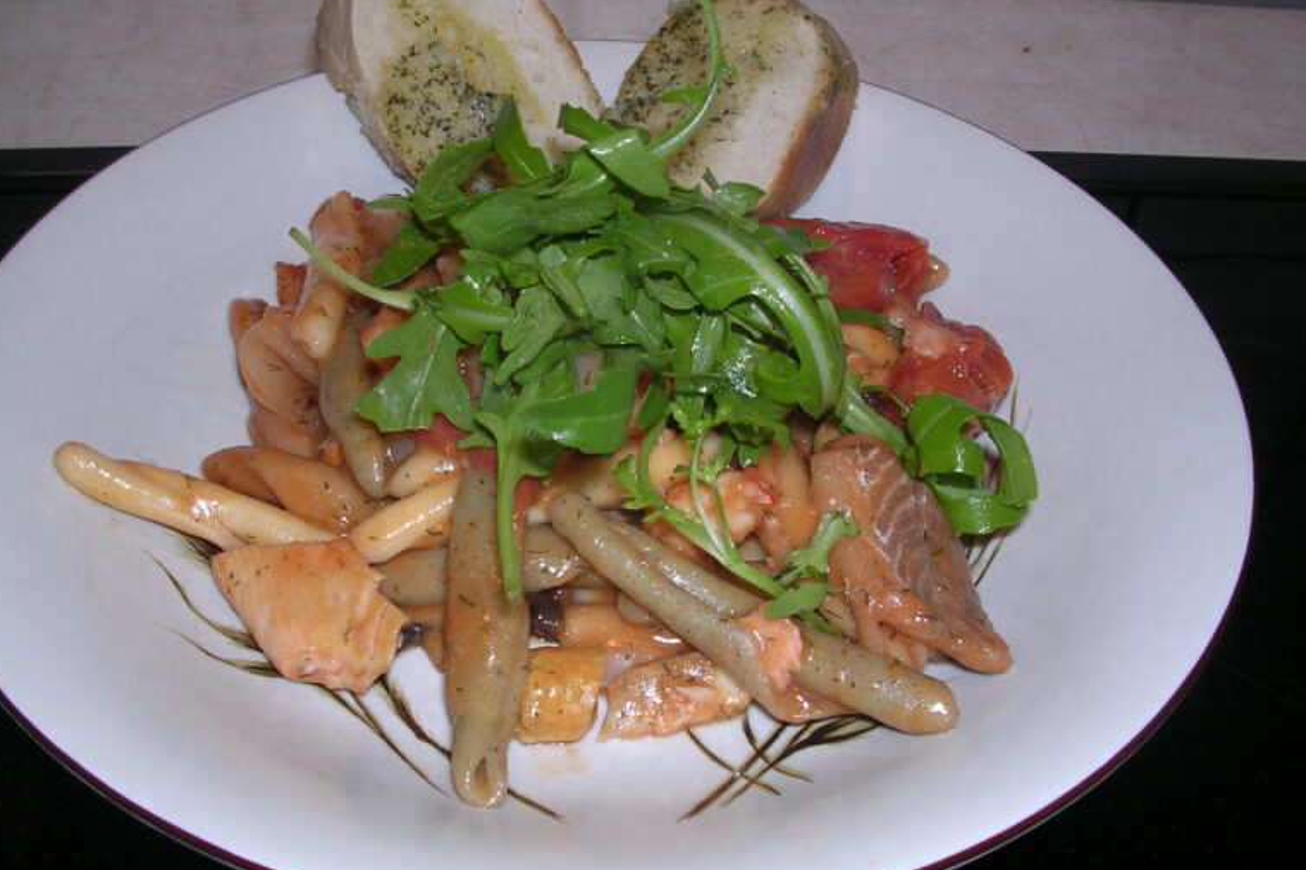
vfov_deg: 33.4
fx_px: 1451
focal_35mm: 40
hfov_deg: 48.5
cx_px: 649
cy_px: 413
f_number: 5.6
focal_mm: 5.8
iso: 100
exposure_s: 1/60.1
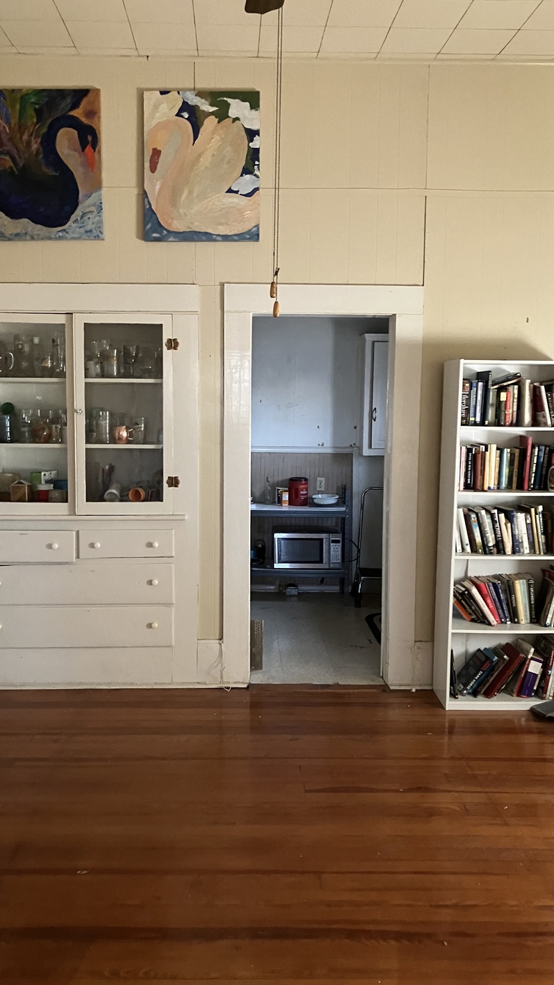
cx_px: 252
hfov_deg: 37.7
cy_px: 492
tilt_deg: -3.8
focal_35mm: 31
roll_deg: -2.8
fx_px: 810
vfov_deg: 62.6
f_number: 1.8
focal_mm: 3.99
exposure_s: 1/30
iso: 500
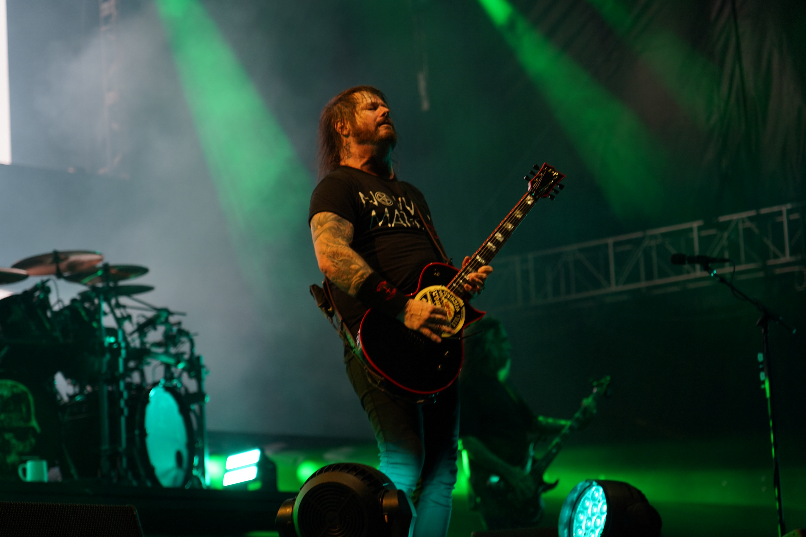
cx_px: 403
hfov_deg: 19.5
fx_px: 2351
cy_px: 268
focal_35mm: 105
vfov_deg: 13.0
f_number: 4
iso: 320
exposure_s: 1/125
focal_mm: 105
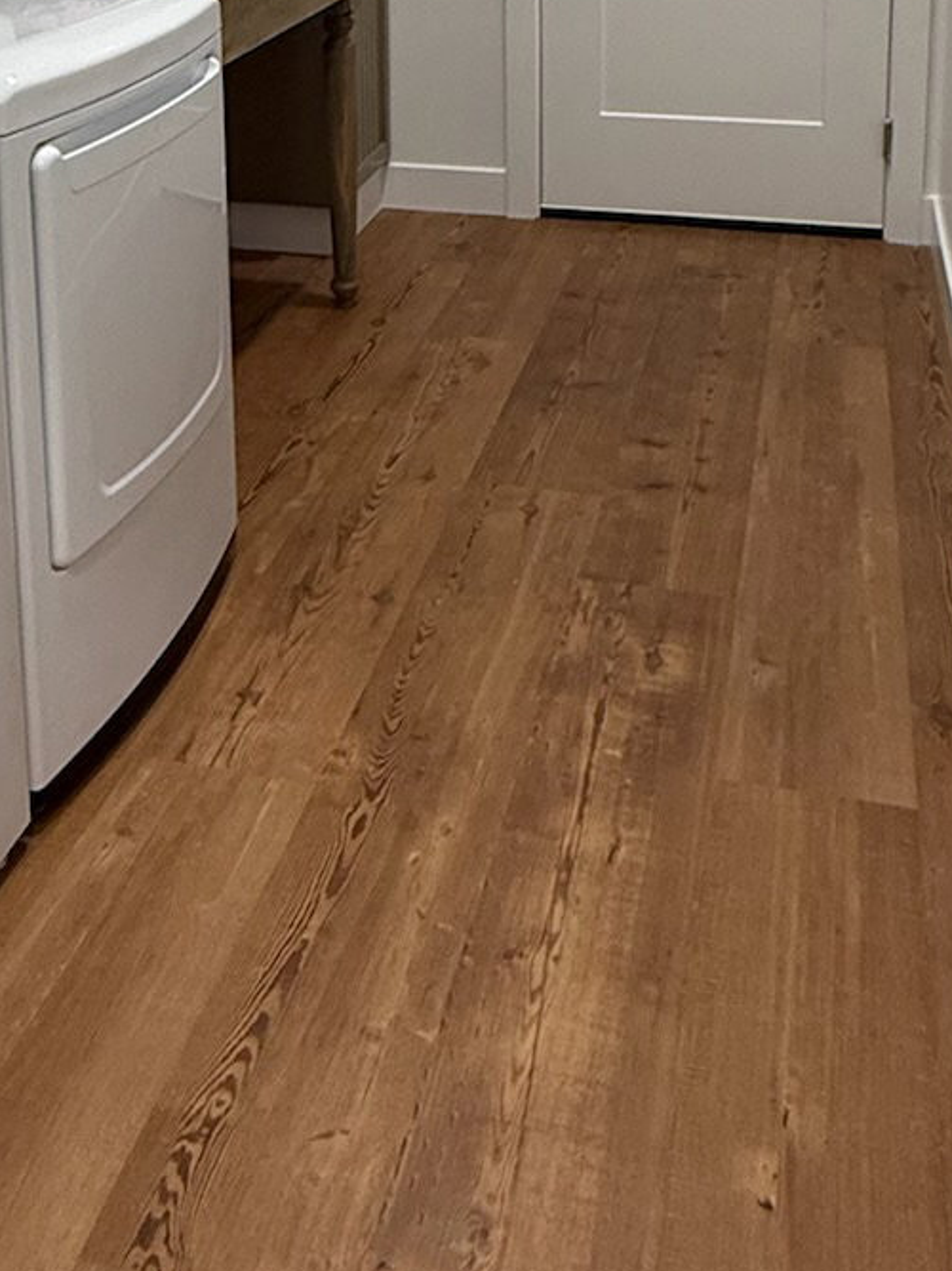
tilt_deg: -9.8
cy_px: 2
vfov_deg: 38.9
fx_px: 1577
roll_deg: +0.2
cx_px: 425
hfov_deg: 33.6
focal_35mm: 43
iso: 320
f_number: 2.2
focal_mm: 2.22
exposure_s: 1/120
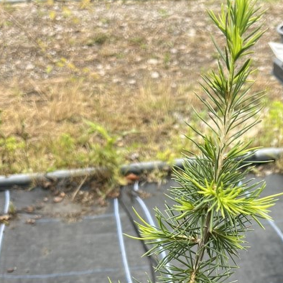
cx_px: 212
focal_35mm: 63
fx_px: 583
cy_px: 351
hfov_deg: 26.9
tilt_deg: -33.8
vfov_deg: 24.4
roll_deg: -2.3
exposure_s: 1/122
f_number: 1.6
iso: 32
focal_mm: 5.1
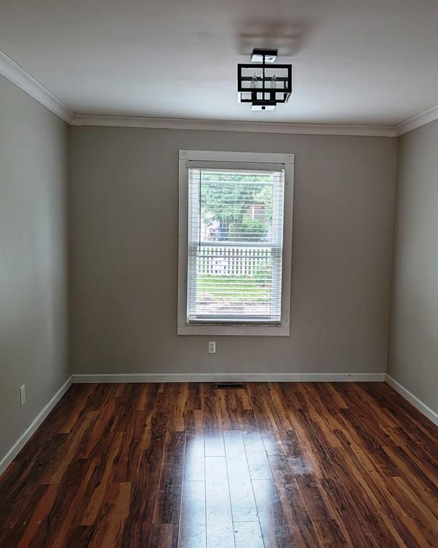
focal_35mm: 32
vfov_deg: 55.7
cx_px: 256
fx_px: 519
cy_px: 279
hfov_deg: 45.6
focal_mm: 6.9
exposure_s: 1/172
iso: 21
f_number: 1.68
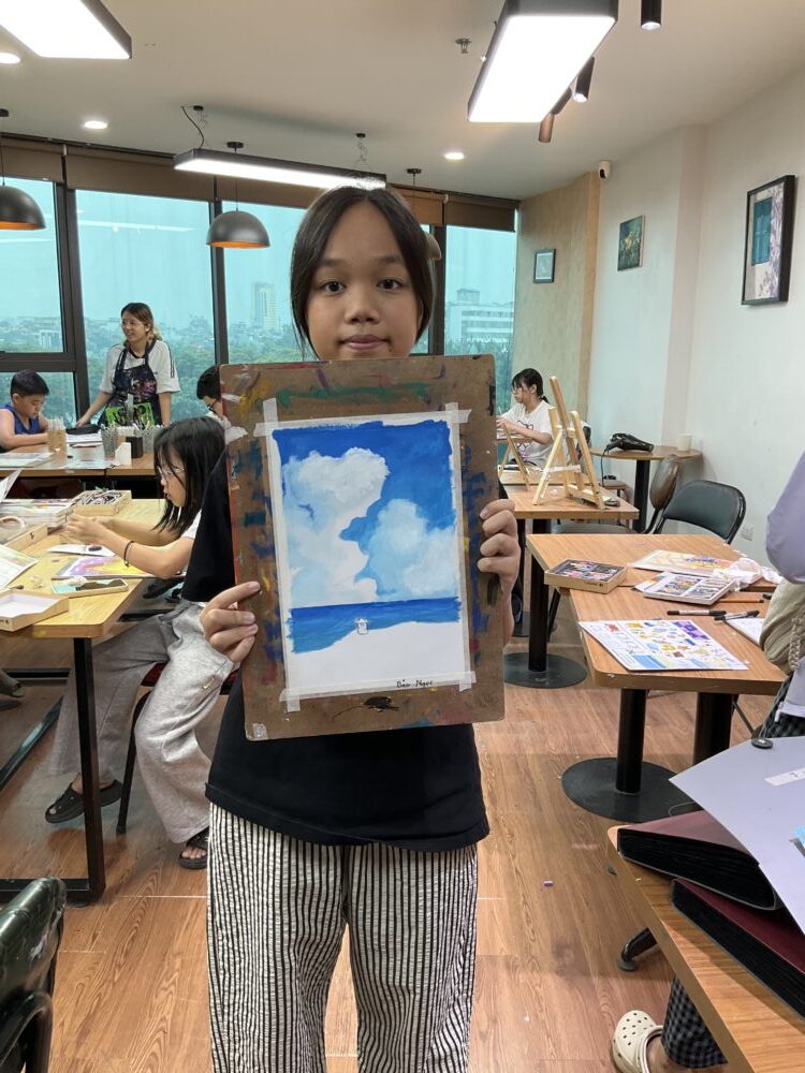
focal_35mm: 29
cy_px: 536
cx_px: 402
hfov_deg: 48.2
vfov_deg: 61.7
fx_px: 899
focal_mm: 3
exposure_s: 1/50
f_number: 1.8
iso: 32
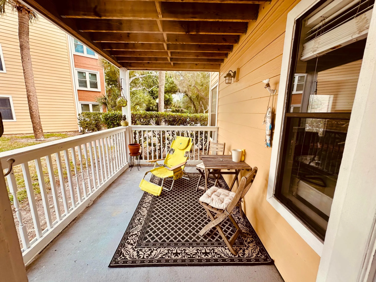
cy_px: 141
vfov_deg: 85.7
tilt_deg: -10.3
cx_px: 188
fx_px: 152
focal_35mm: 14
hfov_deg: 102.1
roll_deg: -0.6
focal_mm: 2.22
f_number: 2.2
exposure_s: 1/199
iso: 40
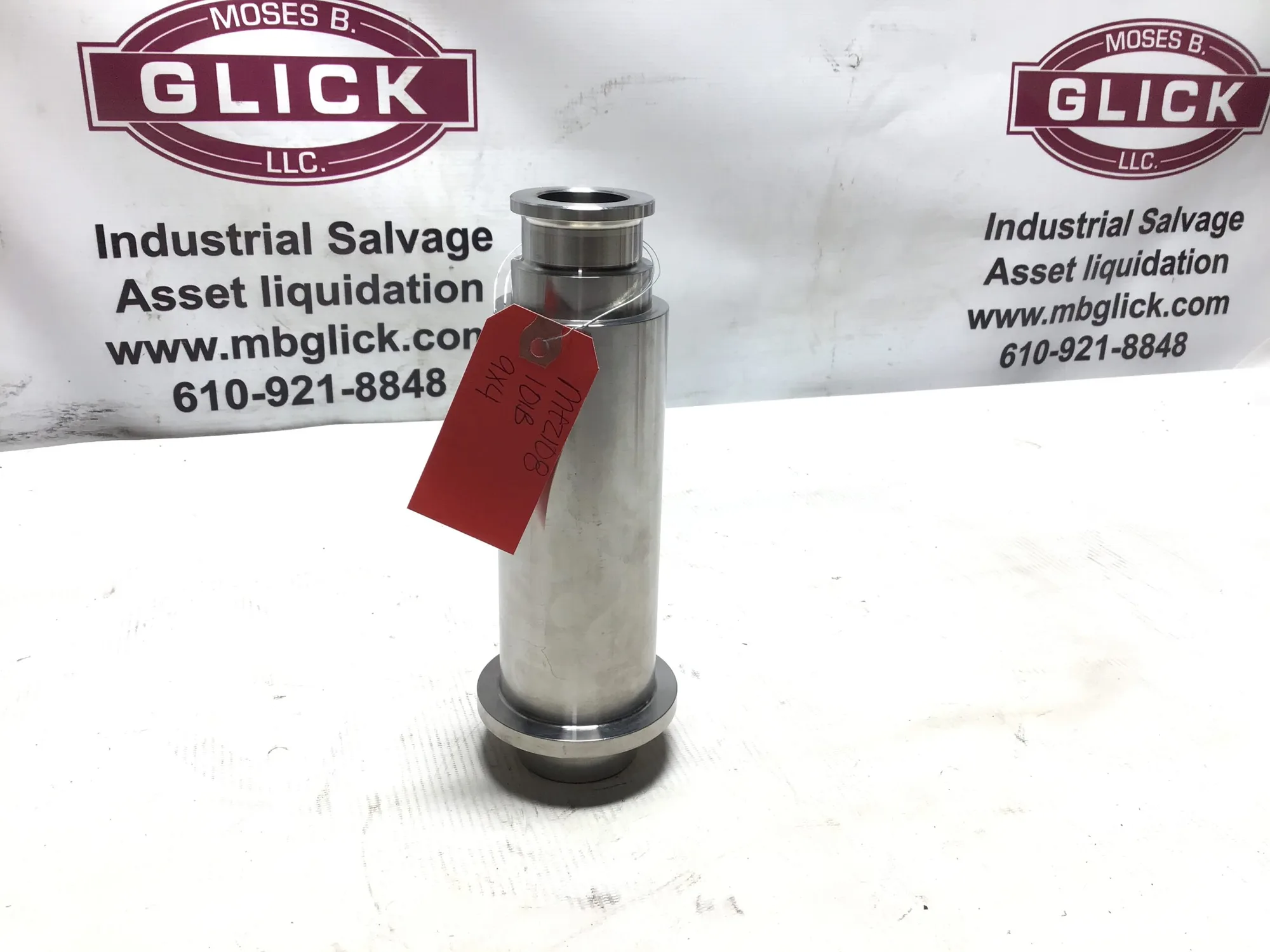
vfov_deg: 45.4
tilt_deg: -22.3
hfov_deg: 58.4
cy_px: 476
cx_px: 635
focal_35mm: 31
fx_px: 1137
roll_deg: -3.4
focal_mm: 3.3
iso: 40
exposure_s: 1/120
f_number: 2.4
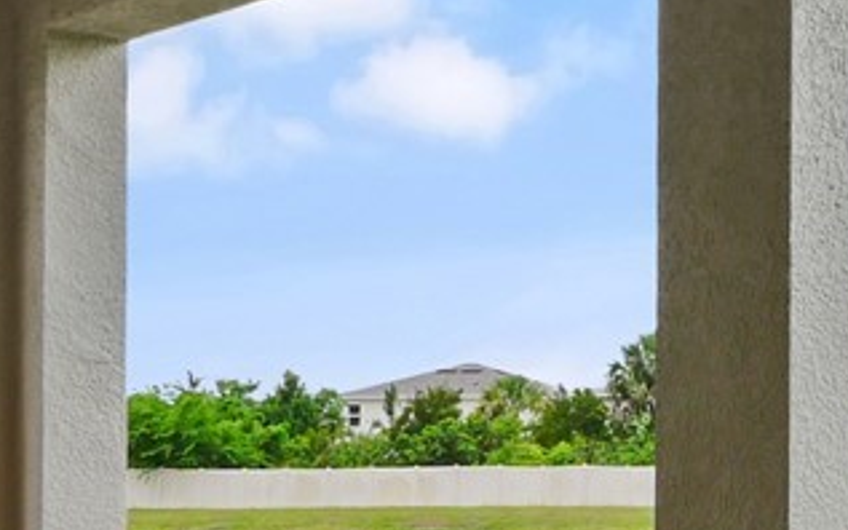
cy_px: 463
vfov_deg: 17.2
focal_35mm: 75
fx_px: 1733
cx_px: 1356
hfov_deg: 21.7
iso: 200
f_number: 7.1
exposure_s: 1/320
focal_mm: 7
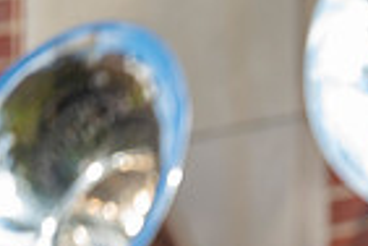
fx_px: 8412
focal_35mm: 823
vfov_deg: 1.7
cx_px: 559
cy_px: 434
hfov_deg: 2.5
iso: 64
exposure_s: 1/500
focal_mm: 200
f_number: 2.8
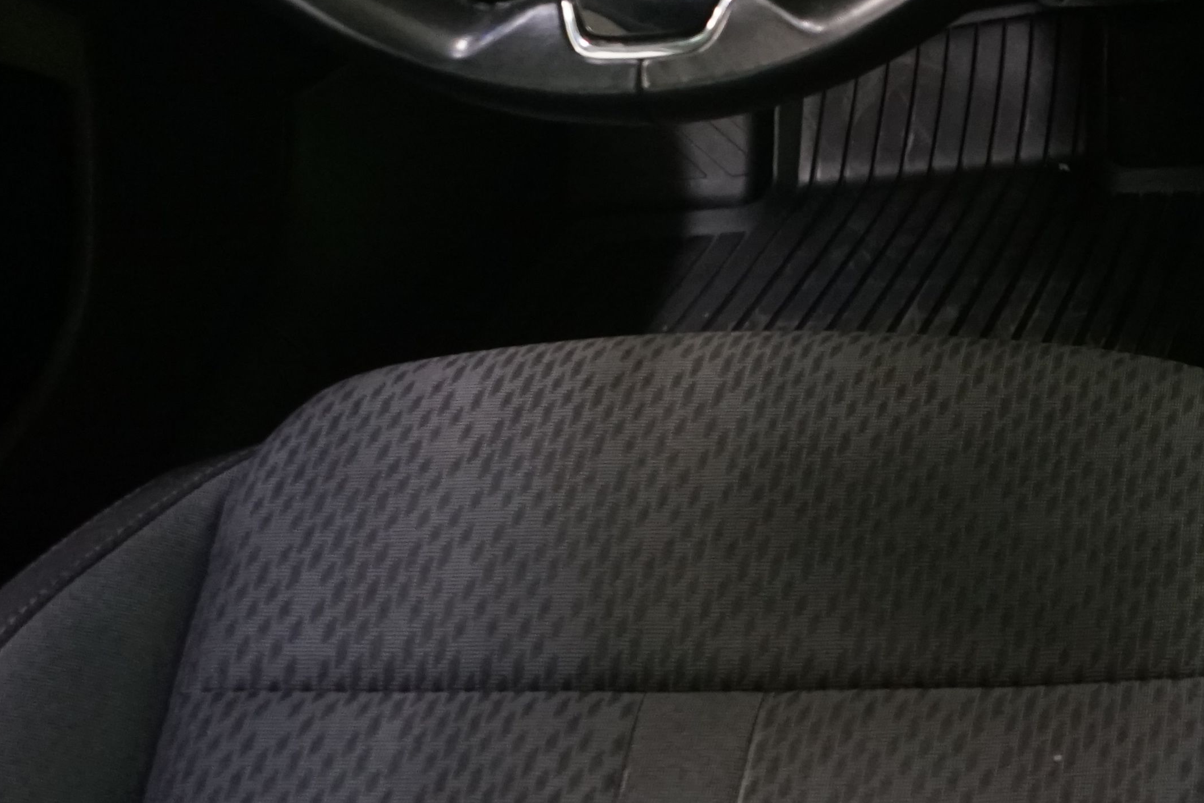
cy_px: -162
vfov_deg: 15.5
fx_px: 2843
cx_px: 1672
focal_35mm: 85
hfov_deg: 21.1
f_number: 5
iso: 2500
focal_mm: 30
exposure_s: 1/20
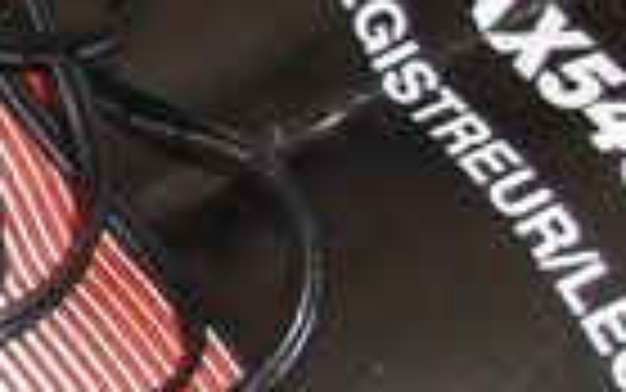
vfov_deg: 4.9
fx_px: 4540
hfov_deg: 6.9
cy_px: -406
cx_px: -1437
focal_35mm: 266
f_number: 3.2
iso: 200
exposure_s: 1/45
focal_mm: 6.3
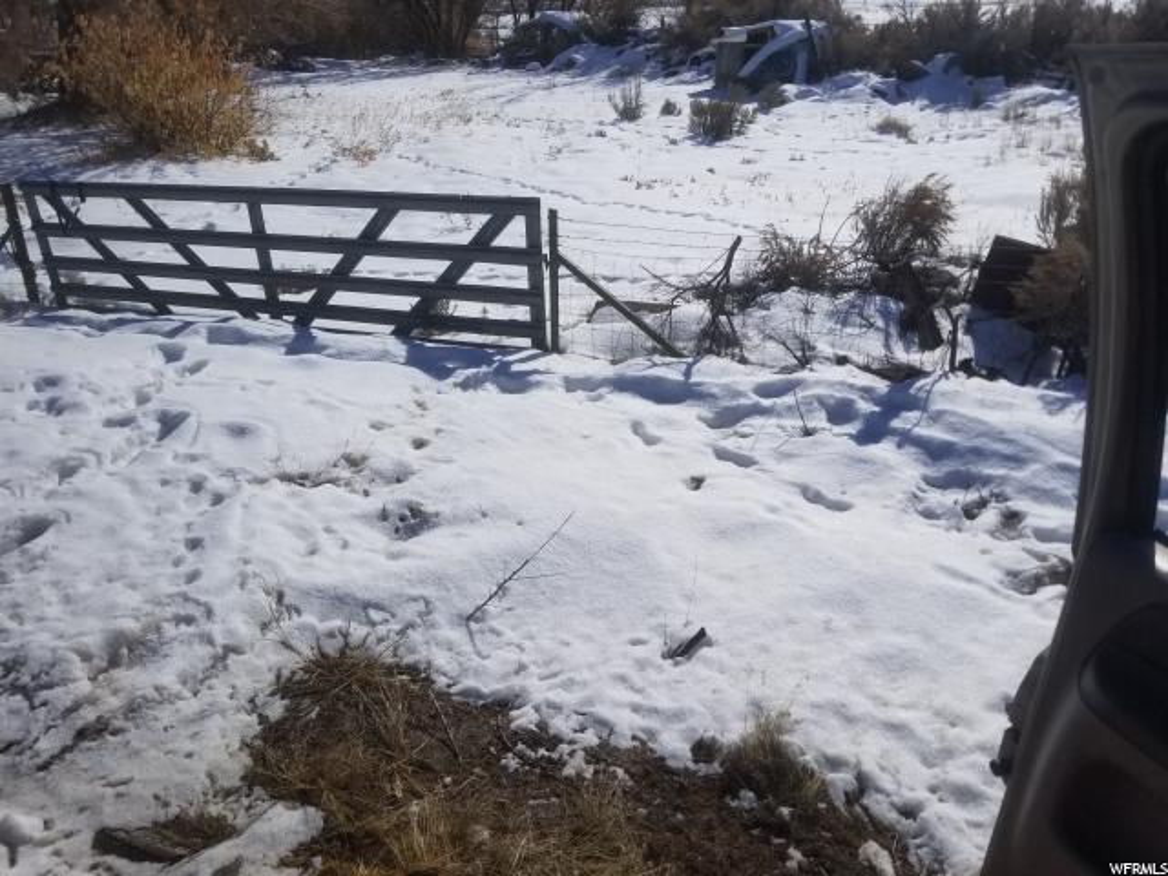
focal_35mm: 26
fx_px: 877
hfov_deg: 67.3
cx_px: 584
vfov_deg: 53.1
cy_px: 438
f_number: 1.7
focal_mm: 4.3
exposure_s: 1/11008
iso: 50
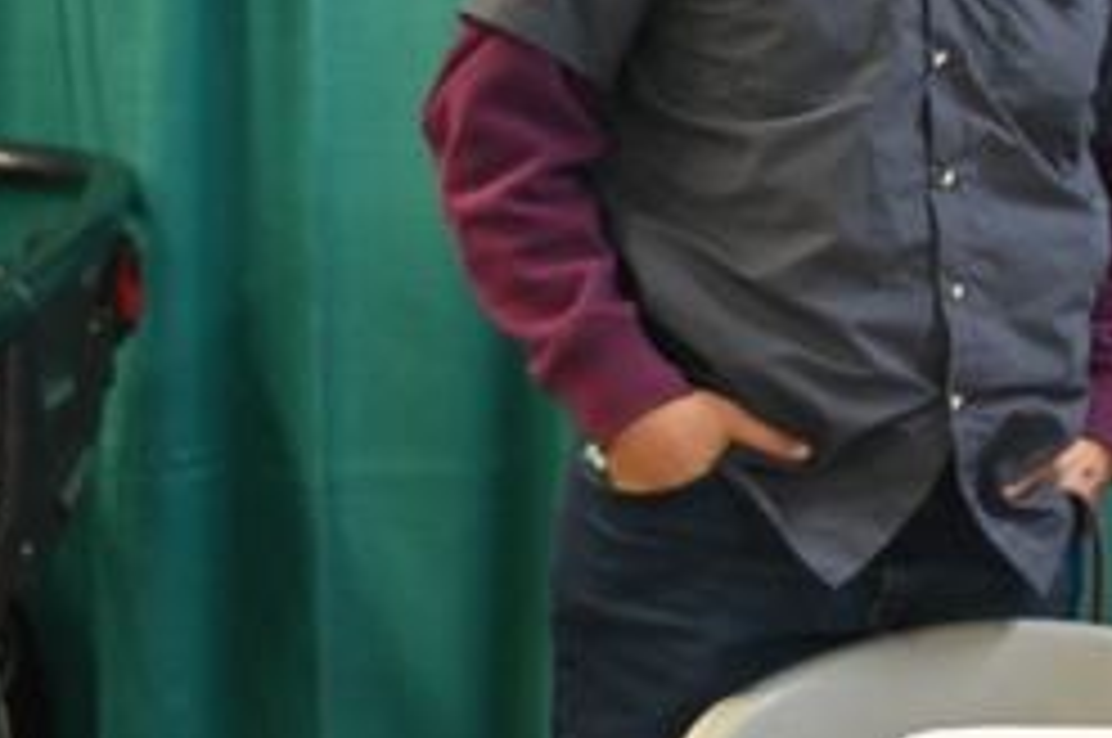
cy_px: 214
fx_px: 4473
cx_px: 2278
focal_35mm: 145
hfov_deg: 12.4
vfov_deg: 9.4
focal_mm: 35
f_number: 2.8
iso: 1800
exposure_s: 1/125
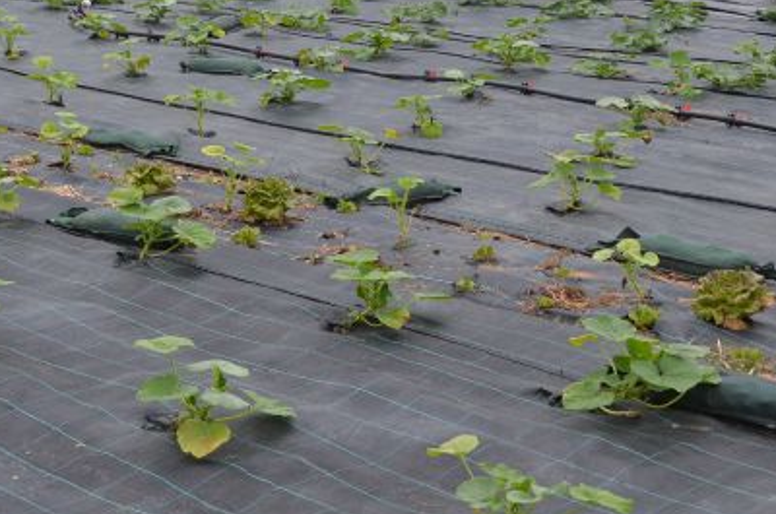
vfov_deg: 17.1
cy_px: 35
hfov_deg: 25.4
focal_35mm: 78
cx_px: 101
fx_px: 1678
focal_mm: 26
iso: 200
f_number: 8
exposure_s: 1/250
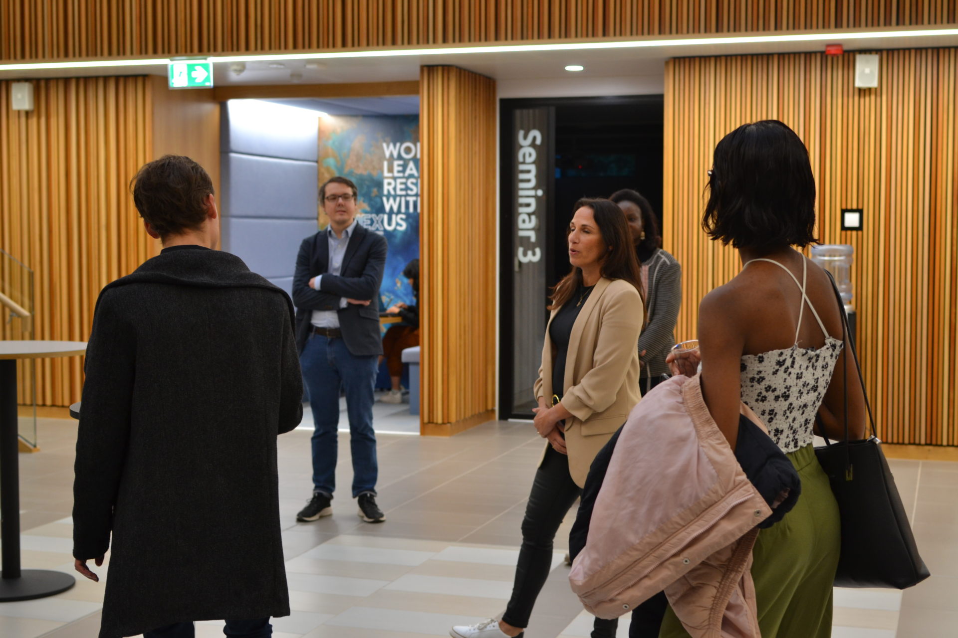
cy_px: 319
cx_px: 479
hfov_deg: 37.9
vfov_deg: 25.8
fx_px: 1397
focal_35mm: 52
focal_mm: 35
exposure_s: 1/60
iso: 400
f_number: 3.5
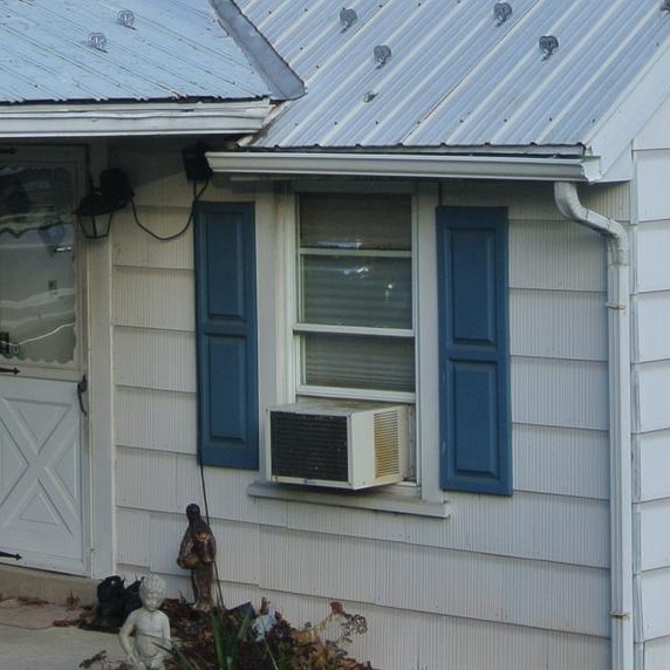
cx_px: 383
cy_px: 155
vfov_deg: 12.7
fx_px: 3000
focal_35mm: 137
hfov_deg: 12.7
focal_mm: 16.9
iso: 100
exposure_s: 1/200
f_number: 4.5
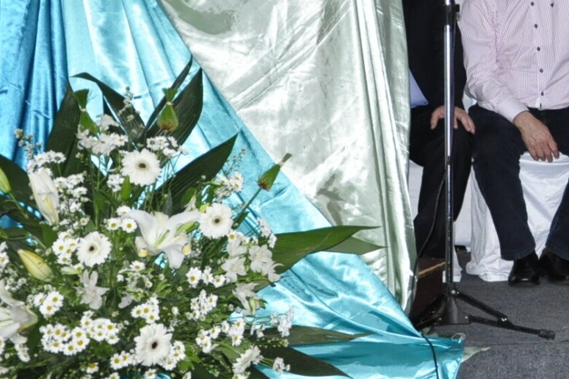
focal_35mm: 147
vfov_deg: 9.3
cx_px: 732
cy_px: 19
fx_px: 2322
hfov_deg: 13.5
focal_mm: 38
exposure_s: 1/100
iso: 1250
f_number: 4.5
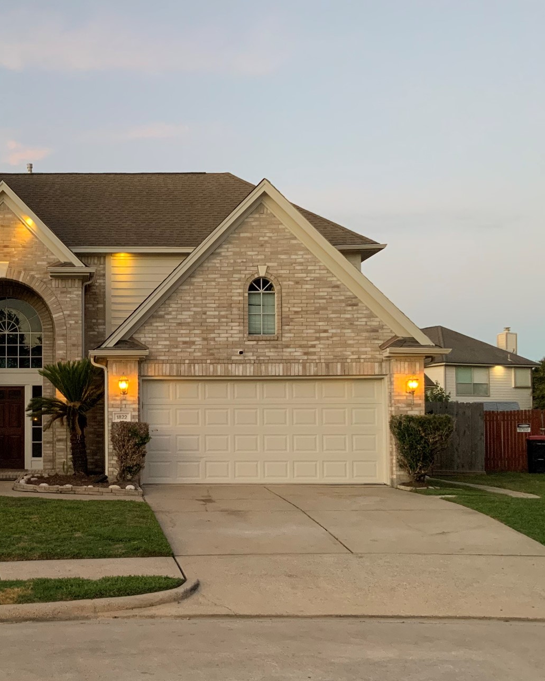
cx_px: 89
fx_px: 907
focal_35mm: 45
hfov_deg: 32.3
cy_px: 397
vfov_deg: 41.0
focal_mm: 3
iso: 160
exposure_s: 1/60
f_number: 1.8
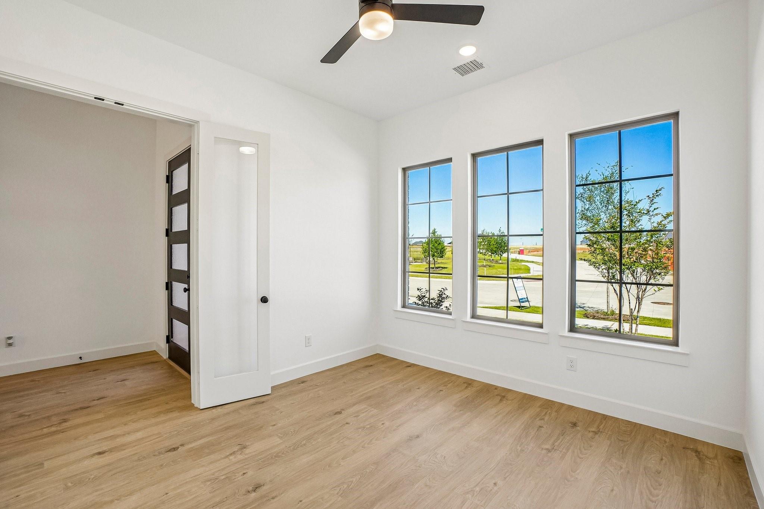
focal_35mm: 15
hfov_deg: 100.4
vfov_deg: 77.3
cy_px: 254
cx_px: 382
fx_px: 318
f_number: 8
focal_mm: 10
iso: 400
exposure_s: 1/320
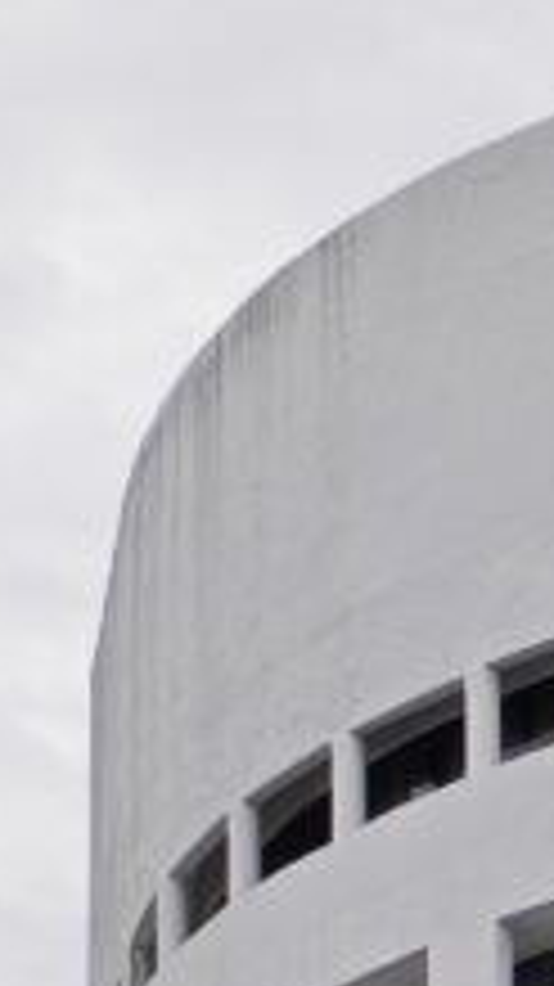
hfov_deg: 4.9
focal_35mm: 245
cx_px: 1126
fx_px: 6406
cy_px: 1630
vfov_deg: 8.5
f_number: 1.9
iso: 50
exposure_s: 1/730
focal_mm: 6.12
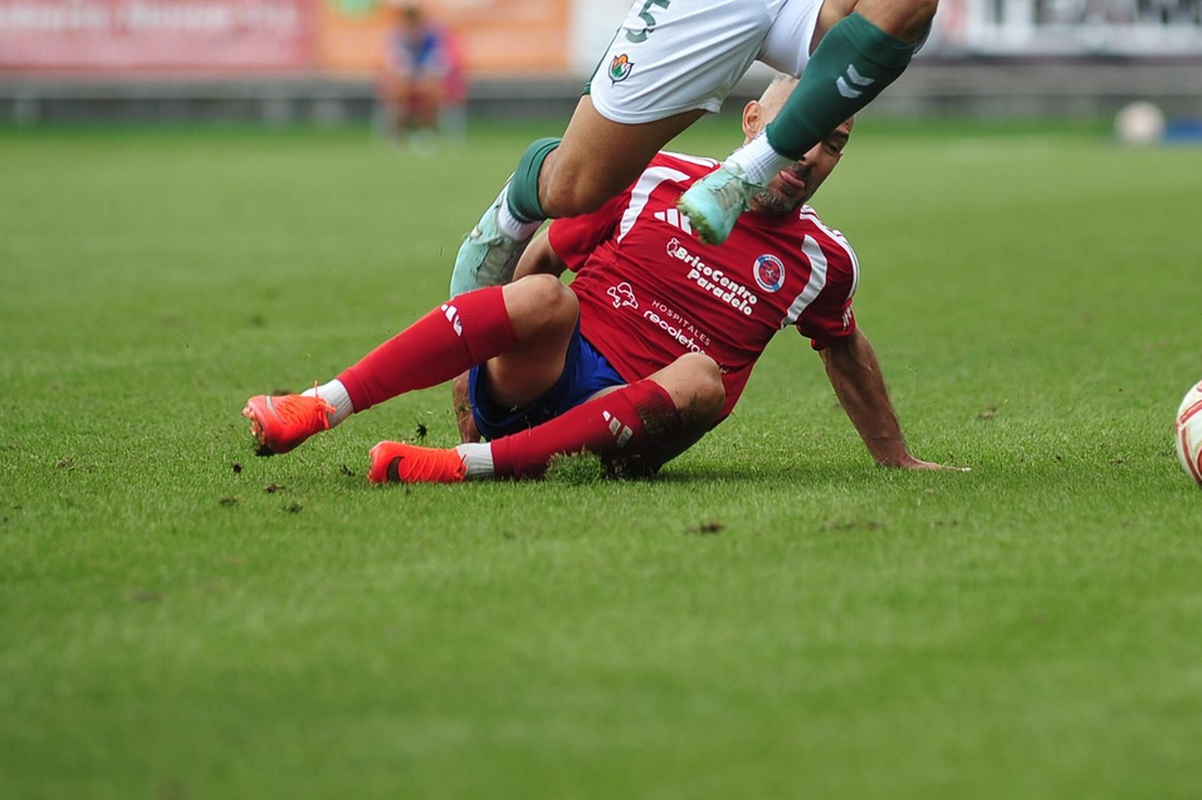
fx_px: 16749
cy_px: 139
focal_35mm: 502
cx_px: 788
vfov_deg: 2.7
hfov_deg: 4.1
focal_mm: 300
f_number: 4.5
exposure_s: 1/1000
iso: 500
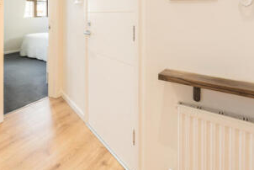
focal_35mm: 26
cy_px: 15
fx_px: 184
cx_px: 69
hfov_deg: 65.9
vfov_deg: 44.8
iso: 400
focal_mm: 12
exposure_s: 1/2.5
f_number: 9
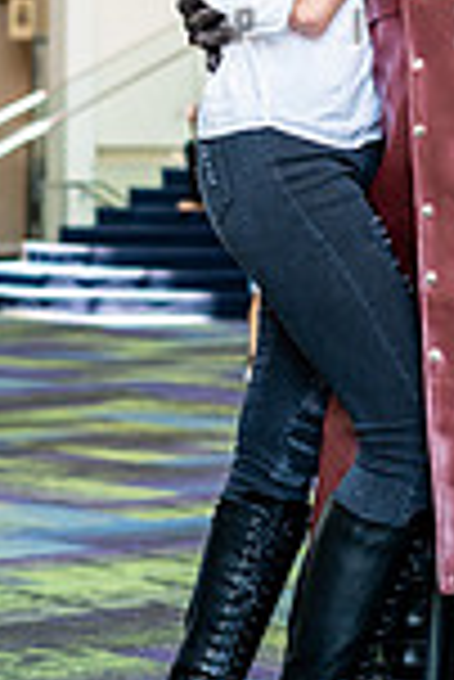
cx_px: 490
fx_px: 2812
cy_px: -54
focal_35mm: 149
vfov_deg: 13.5
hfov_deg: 9.2
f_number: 3.2
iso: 400
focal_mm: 50
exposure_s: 1/250
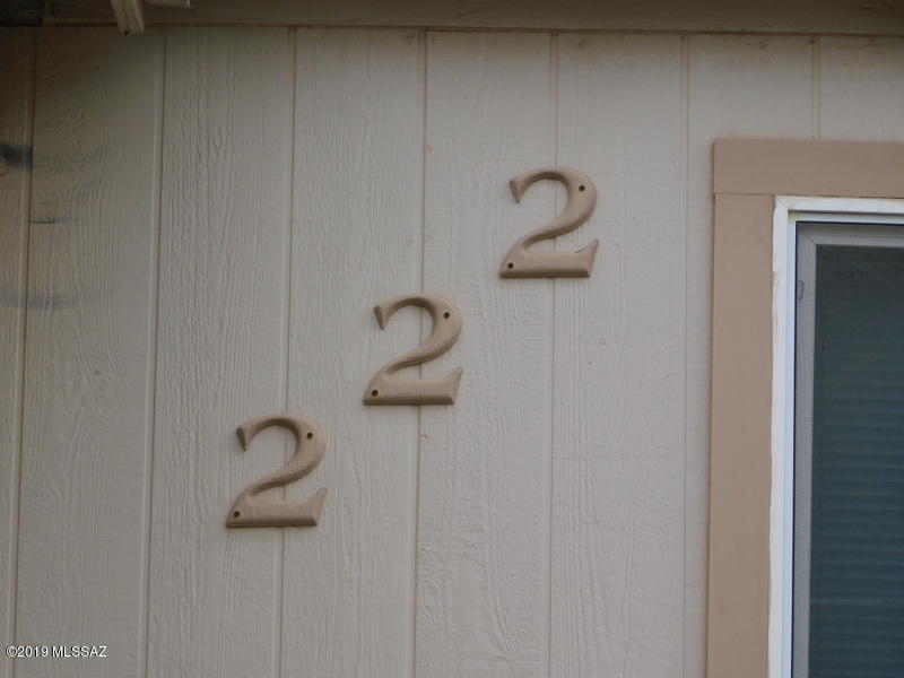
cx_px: 452
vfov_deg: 6.4
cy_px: 339
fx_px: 6059
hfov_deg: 8.5
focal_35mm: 232
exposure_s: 1/320
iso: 125
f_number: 5.6
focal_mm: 41.3
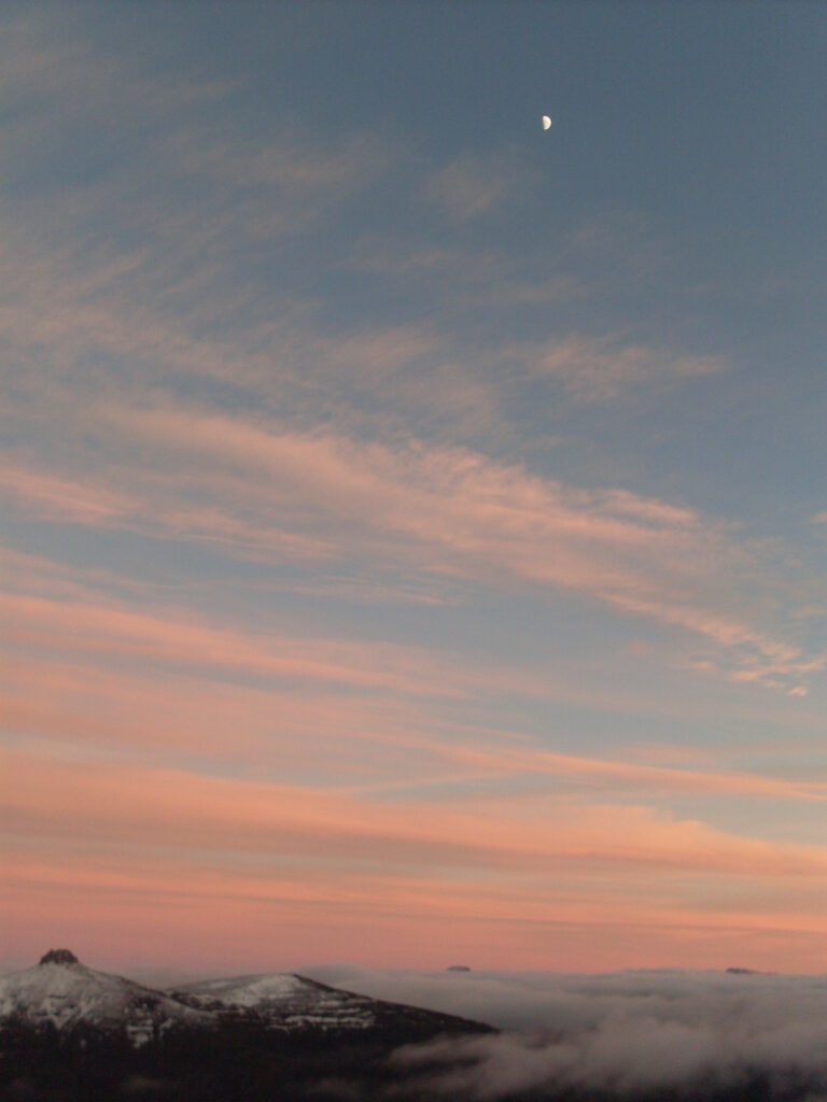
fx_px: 1561
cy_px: 551
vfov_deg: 38.9
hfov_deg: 29.7
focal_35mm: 49
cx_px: 414
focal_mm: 8.1
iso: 80
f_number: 3.1
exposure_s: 1/125
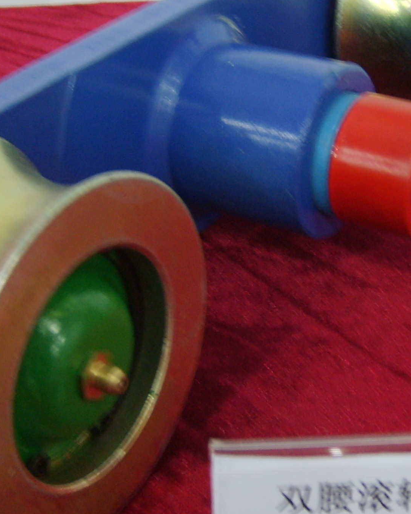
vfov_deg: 26.8
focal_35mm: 71
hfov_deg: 21.4
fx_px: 1080
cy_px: 250
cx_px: 296
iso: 139
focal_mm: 5.8
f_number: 2.8
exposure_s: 1/10
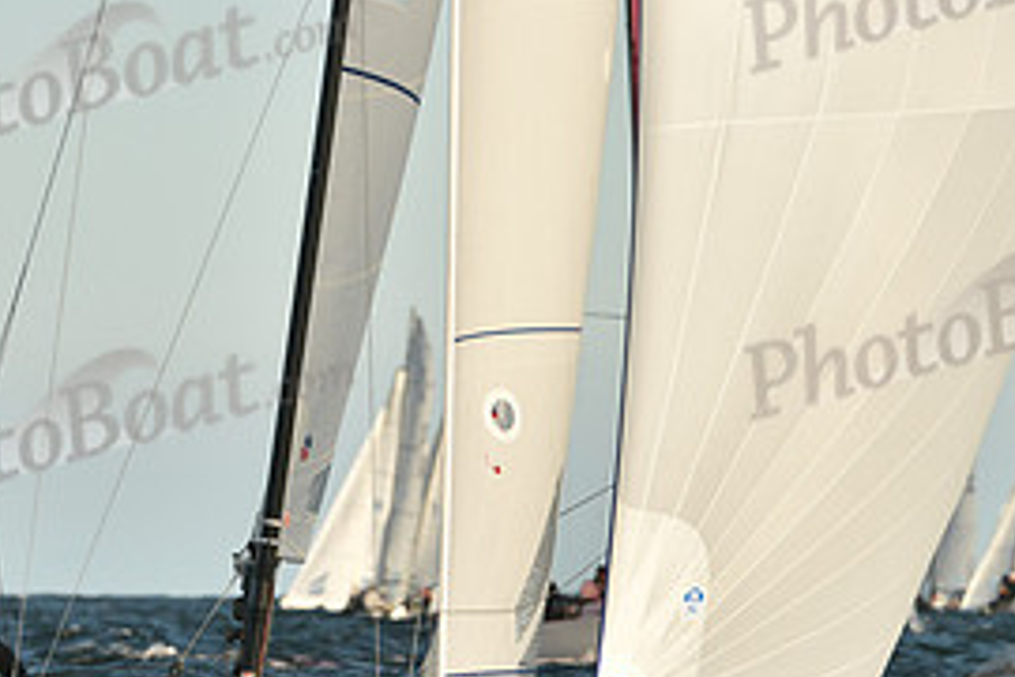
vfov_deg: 1.8
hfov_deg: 2.7
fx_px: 21229
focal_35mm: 753
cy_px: 570
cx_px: 553
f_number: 6.3
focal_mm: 350
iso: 320
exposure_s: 1/1250
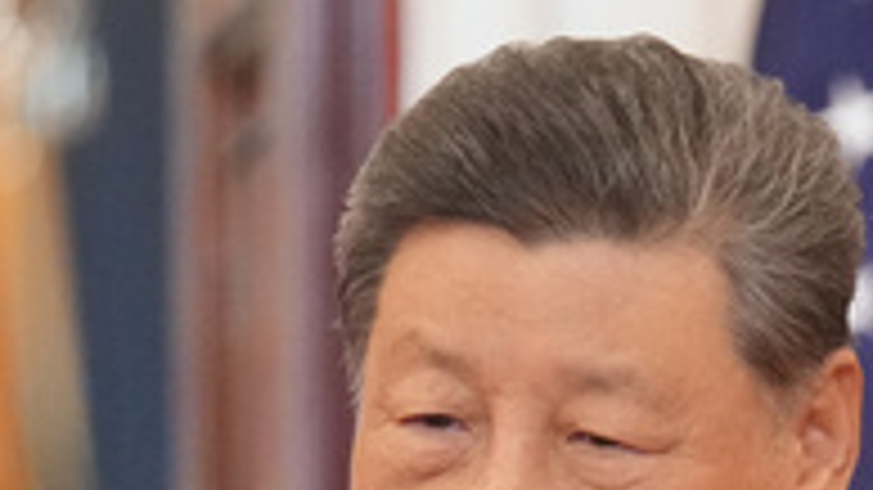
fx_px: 21383
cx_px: 1701
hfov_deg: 2.3
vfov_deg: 1.3
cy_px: 1340
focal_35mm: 924
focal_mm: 167
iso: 5000
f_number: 2.8
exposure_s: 1/250
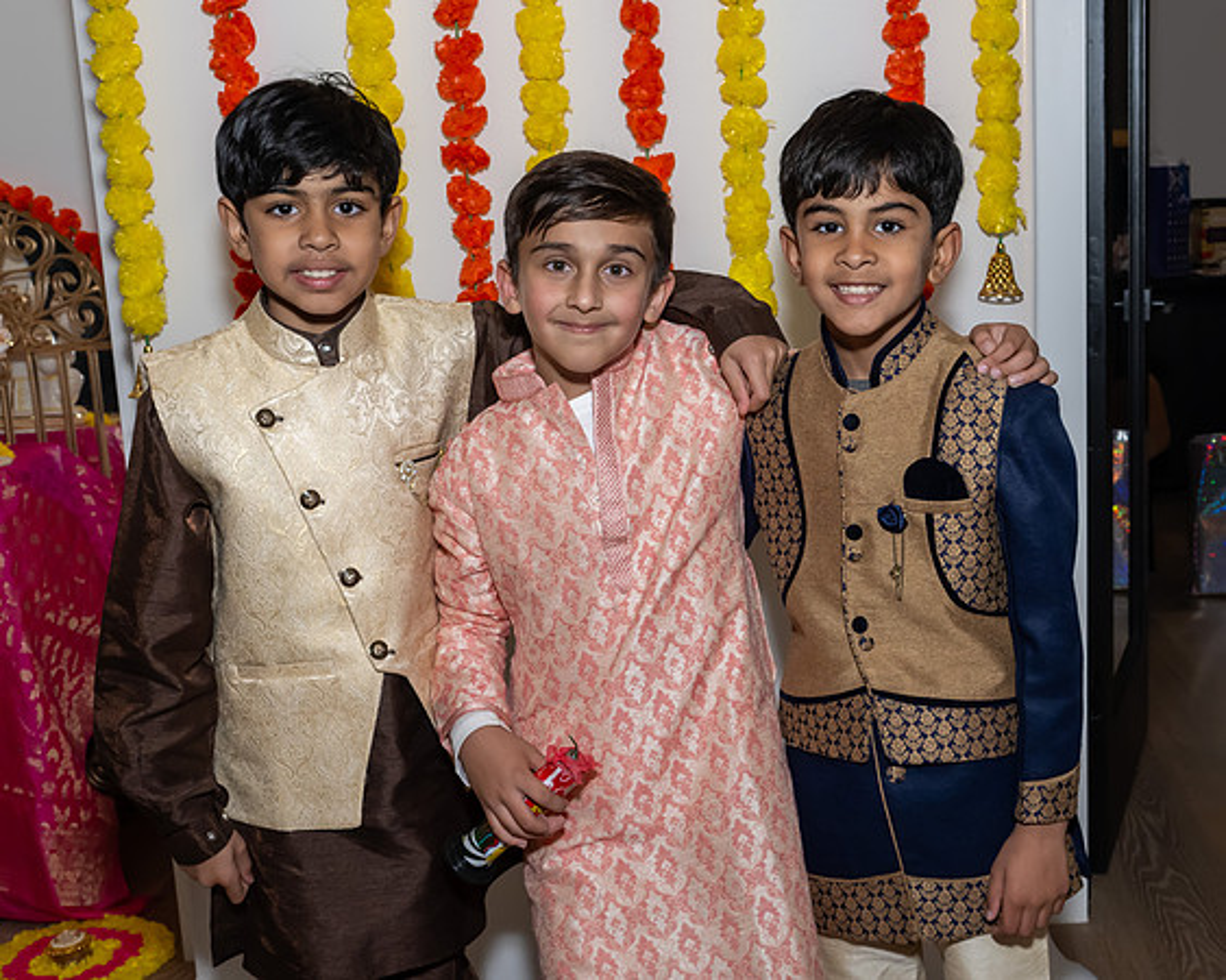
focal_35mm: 48
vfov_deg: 31.6
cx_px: 751
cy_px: 482
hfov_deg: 38.8
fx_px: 1731
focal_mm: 26
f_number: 7.1
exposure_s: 1/250
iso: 1000
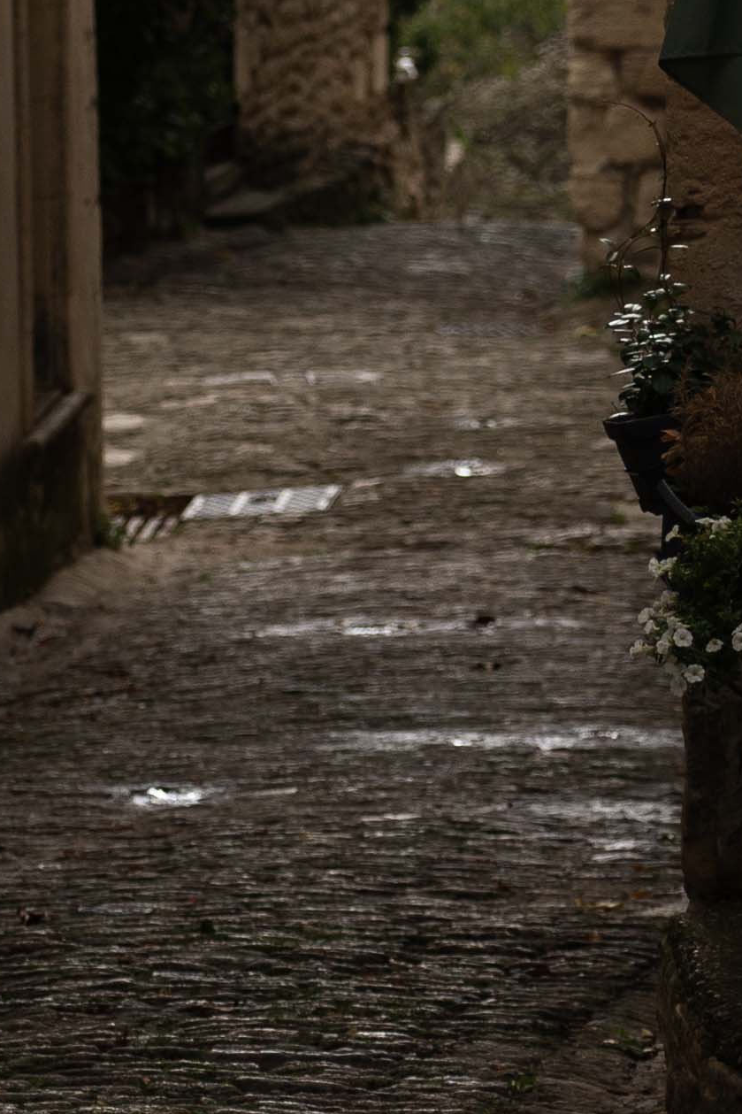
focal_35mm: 427
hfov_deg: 3.2
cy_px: -18
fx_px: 13201
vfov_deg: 4.8
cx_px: 356
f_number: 2.8
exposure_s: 1/1000
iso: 100
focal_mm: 76.7
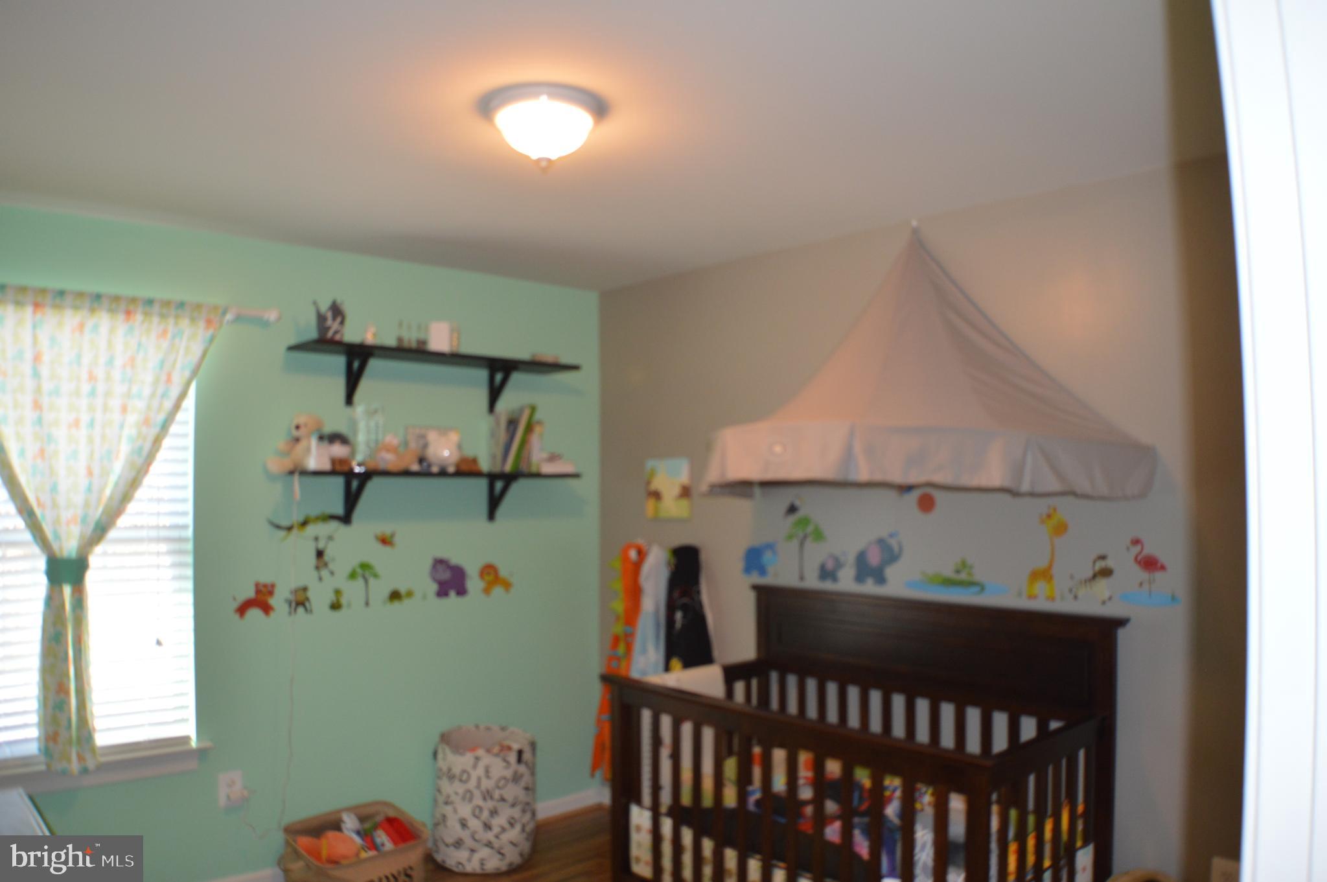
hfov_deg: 57.3
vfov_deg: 39.9
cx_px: 664
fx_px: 1215
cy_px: 441
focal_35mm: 33
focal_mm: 22
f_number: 3.8
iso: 500
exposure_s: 1/60
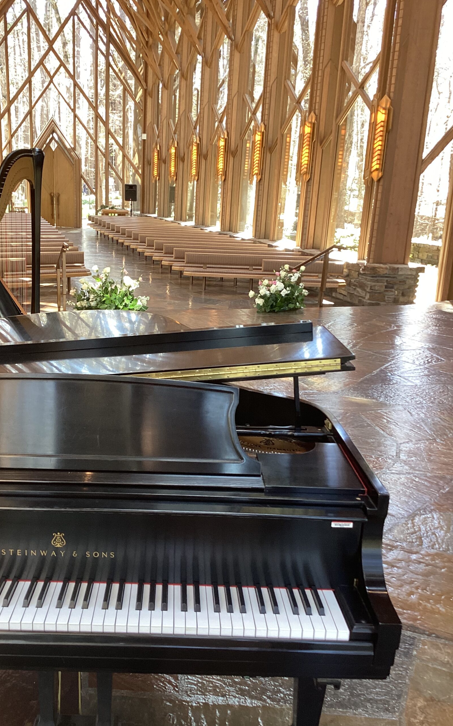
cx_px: 181
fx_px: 652
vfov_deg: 58.1
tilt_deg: -14.5
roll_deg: -2.0
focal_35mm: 33
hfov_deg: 38.2
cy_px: 362
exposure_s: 1/60
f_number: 2.4
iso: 64
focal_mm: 3.3
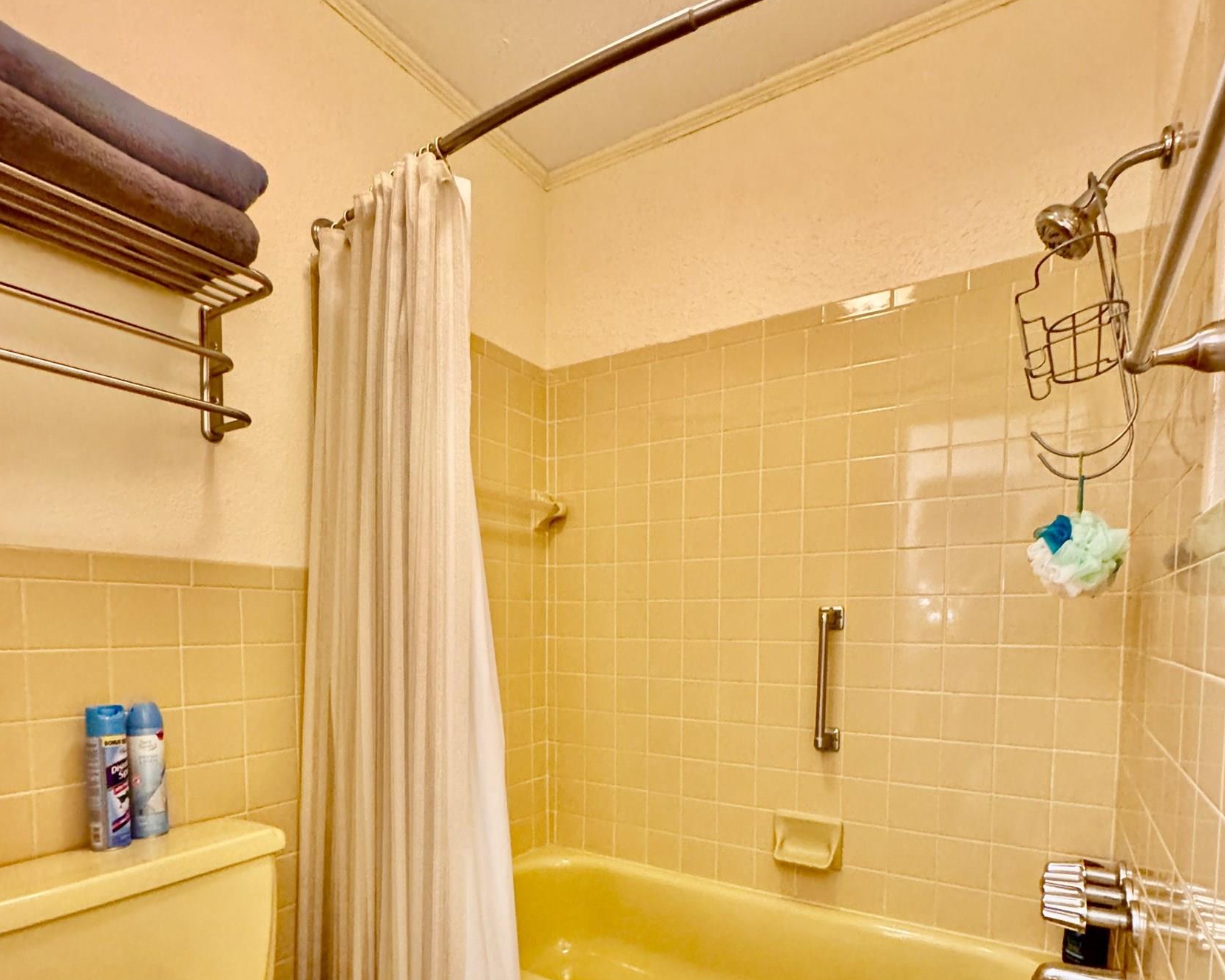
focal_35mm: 19
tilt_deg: -4.2
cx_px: 625
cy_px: 666
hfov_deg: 83.3
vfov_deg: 68.6
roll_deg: -0.3
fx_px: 689
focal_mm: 2.22
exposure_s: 1/60
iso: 1000
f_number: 2.2
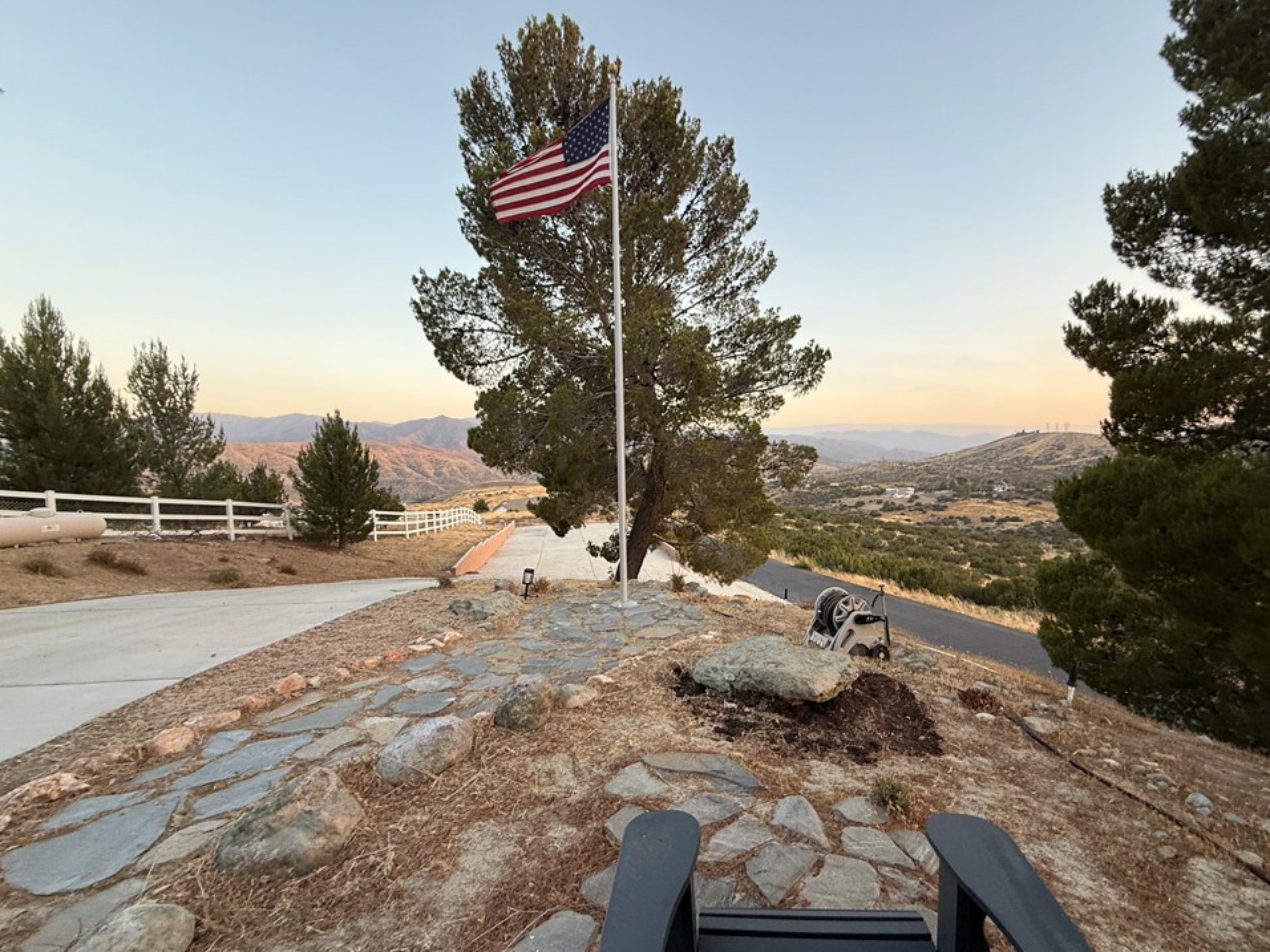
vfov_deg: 81.7
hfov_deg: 98.0
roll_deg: +2.4
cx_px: 675
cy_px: 487
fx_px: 550
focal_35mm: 15
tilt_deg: -5.4
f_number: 2.2
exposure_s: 1/99
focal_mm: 2.22
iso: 50
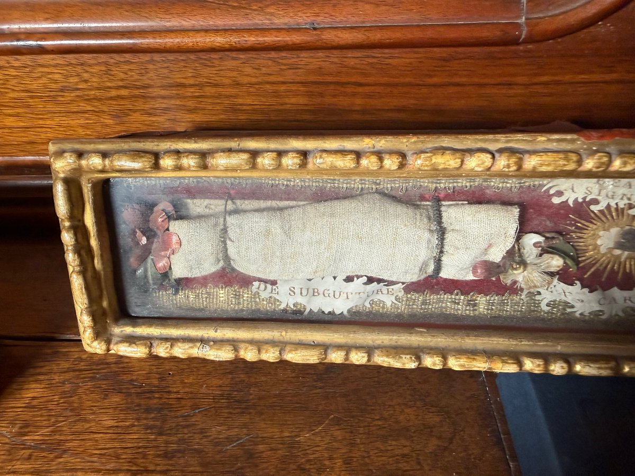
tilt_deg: -43.2
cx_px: 318
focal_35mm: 24
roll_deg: +2.4
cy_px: 238
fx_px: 440
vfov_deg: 56.8
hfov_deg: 71.6
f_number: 2.2
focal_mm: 2.22
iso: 200
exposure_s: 1/99
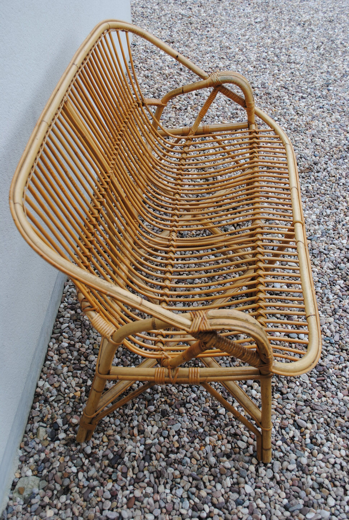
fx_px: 521
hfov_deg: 37.0
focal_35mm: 36
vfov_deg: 53.0
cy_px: 260
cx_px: 174
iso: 110
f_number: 5.6
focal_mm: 24
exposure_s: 1/125
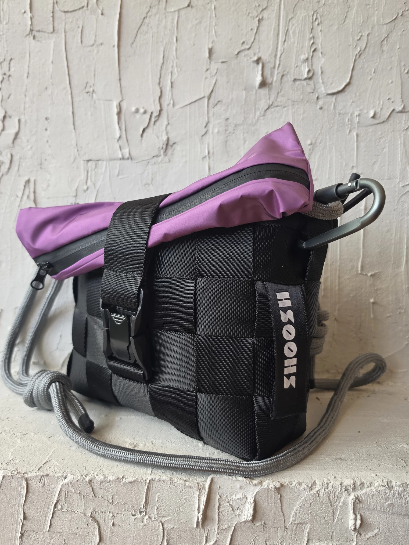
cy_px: 270
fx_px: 378
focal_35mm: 24
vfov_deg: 71.6
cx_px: 196
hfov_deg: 56.8
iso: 125
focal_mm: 6.5
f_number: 1.4
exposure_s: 1/180
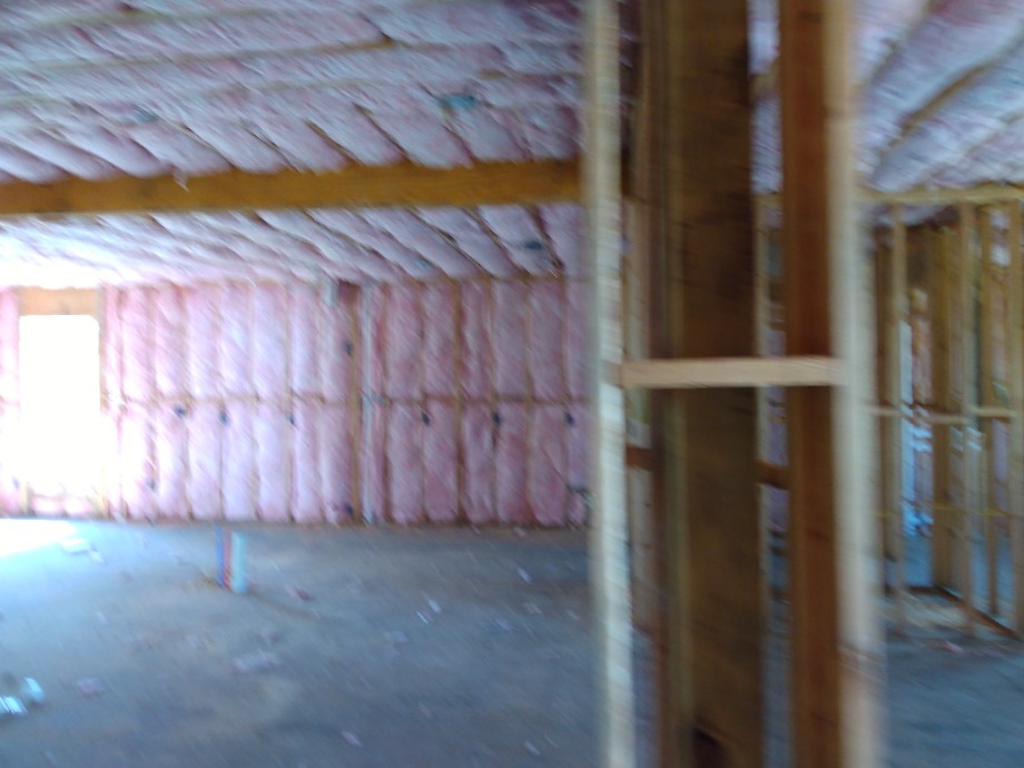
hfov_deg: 81.7
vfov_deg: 66.0
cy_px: 384
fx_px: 592
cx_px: 512
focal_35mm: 20
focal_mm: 3.54
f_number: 2
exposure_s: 1/30
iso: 197
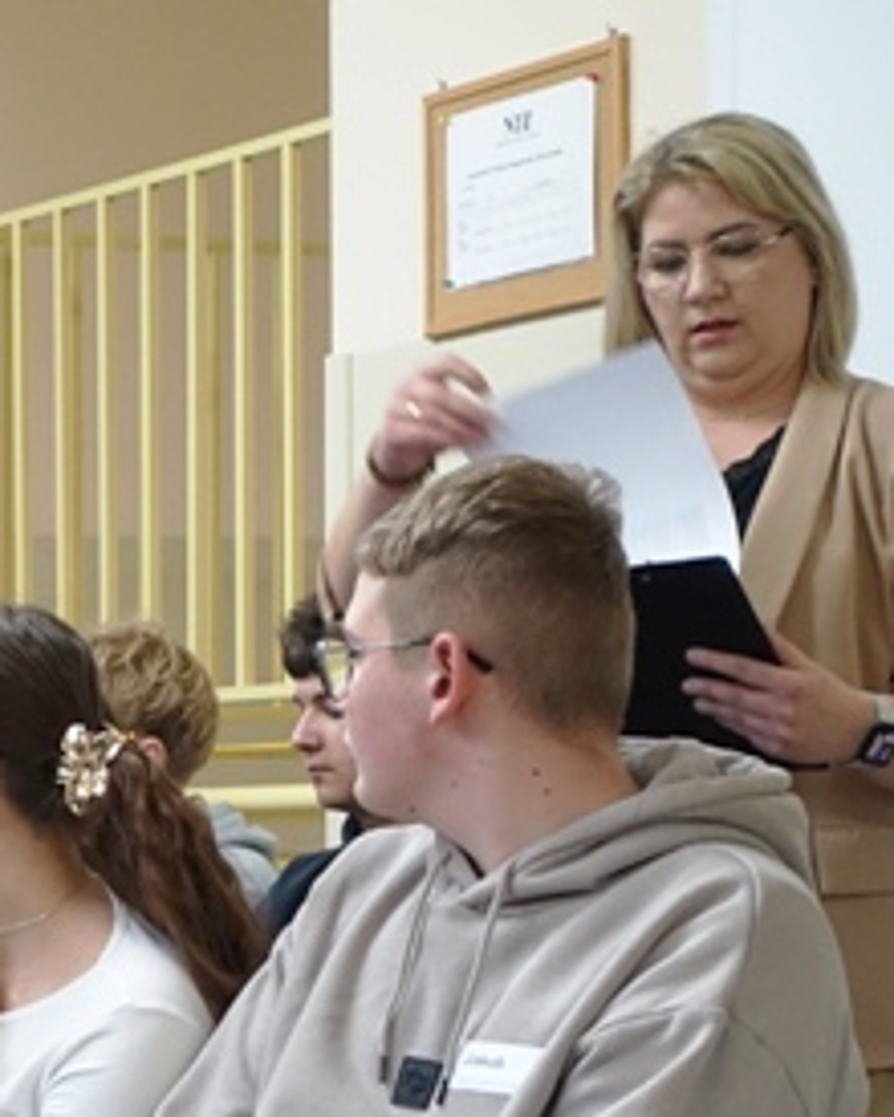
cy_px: 1017
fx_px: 4333
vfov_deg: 14.5
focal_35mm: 131
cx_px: -711
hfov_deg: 11.0
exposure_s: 1/50
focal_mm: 17.49
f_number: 2.8
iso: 800
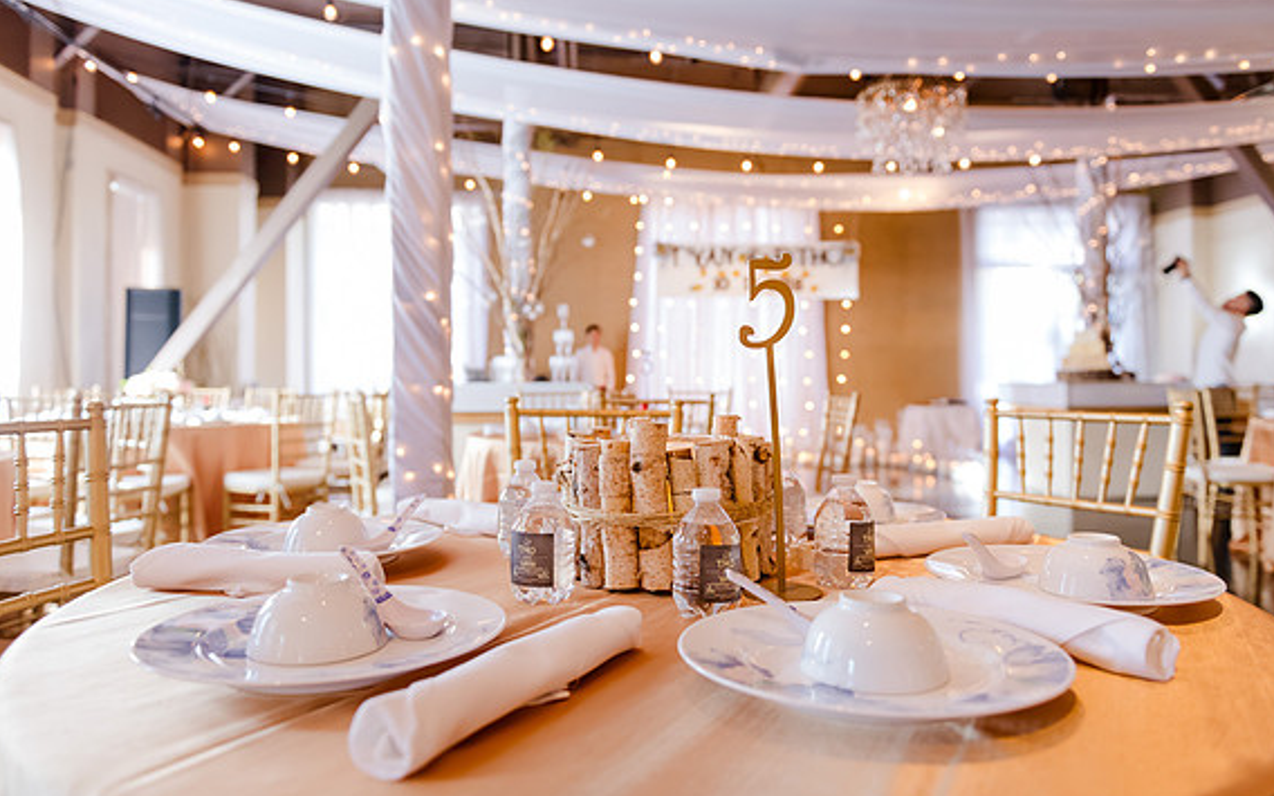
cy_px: 380
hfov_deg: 72.5
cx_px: 644
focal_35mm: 25
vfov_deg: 49.3
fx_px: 868
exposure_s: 1/160
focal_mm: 24
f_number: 2.8
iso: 1600
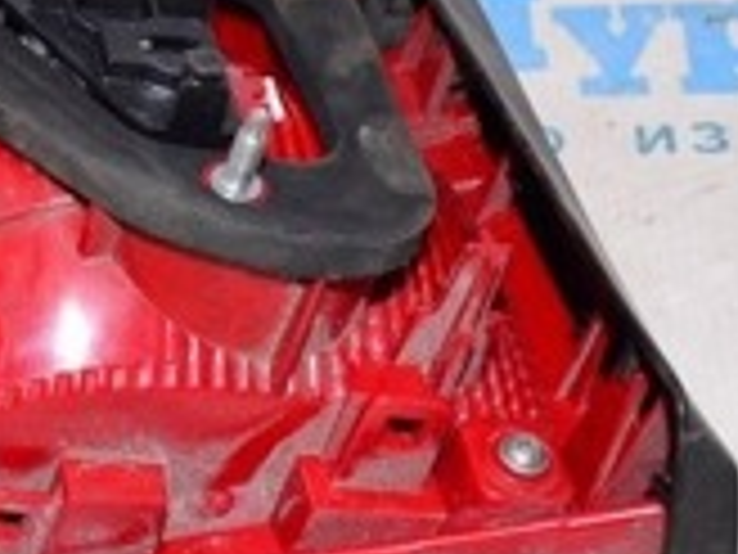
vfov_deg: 14.6
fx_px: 2153
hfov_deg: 19.2
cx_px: 122
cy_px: 430
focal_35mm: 101
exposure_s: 1/200
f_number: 8
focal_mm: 18
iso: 1600
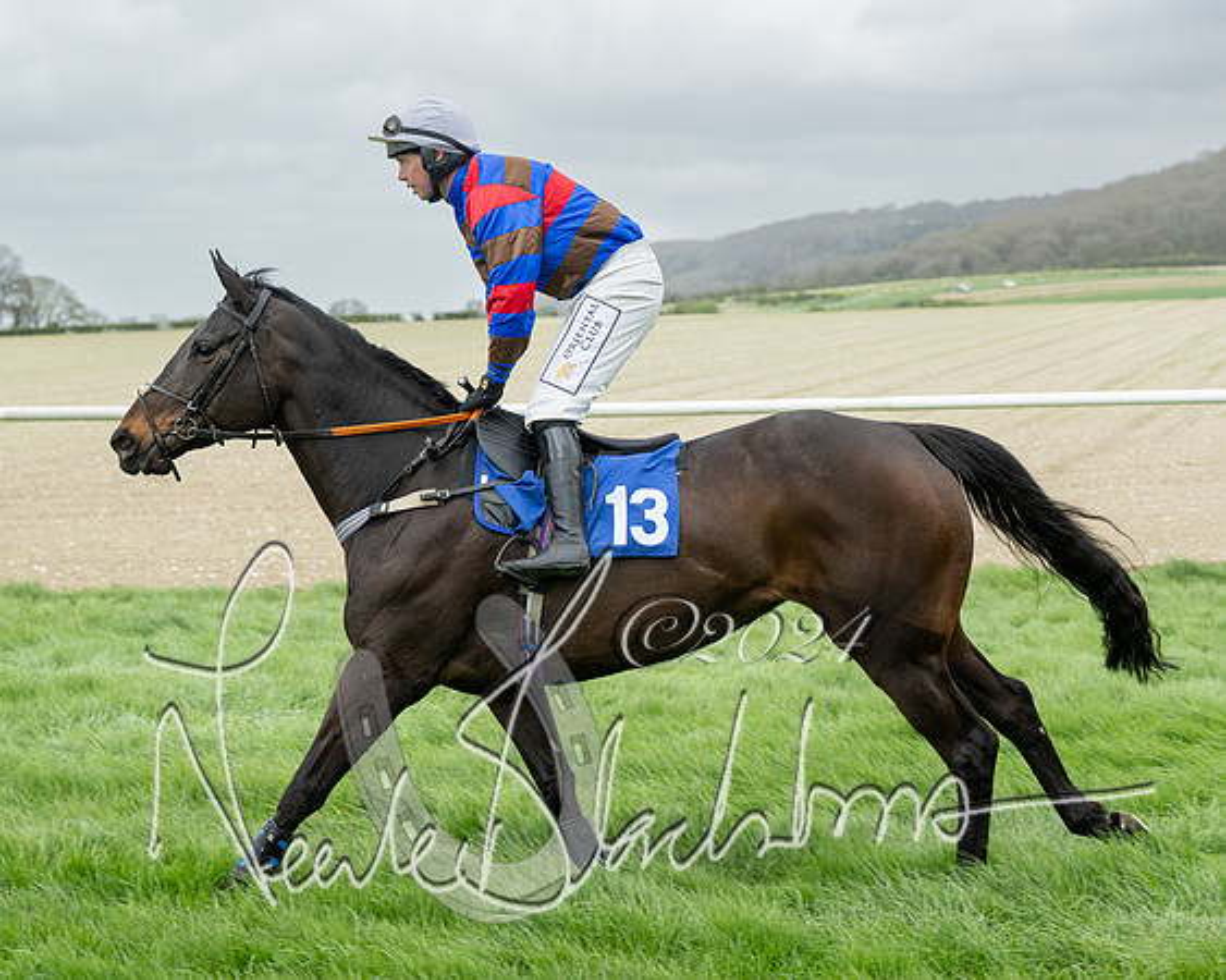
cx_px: 585
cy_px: 495
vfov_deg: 18.7
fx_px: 2982
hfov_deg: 23.2
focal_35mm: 82
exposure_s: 1/1000
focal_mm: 70
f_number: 5
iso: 400
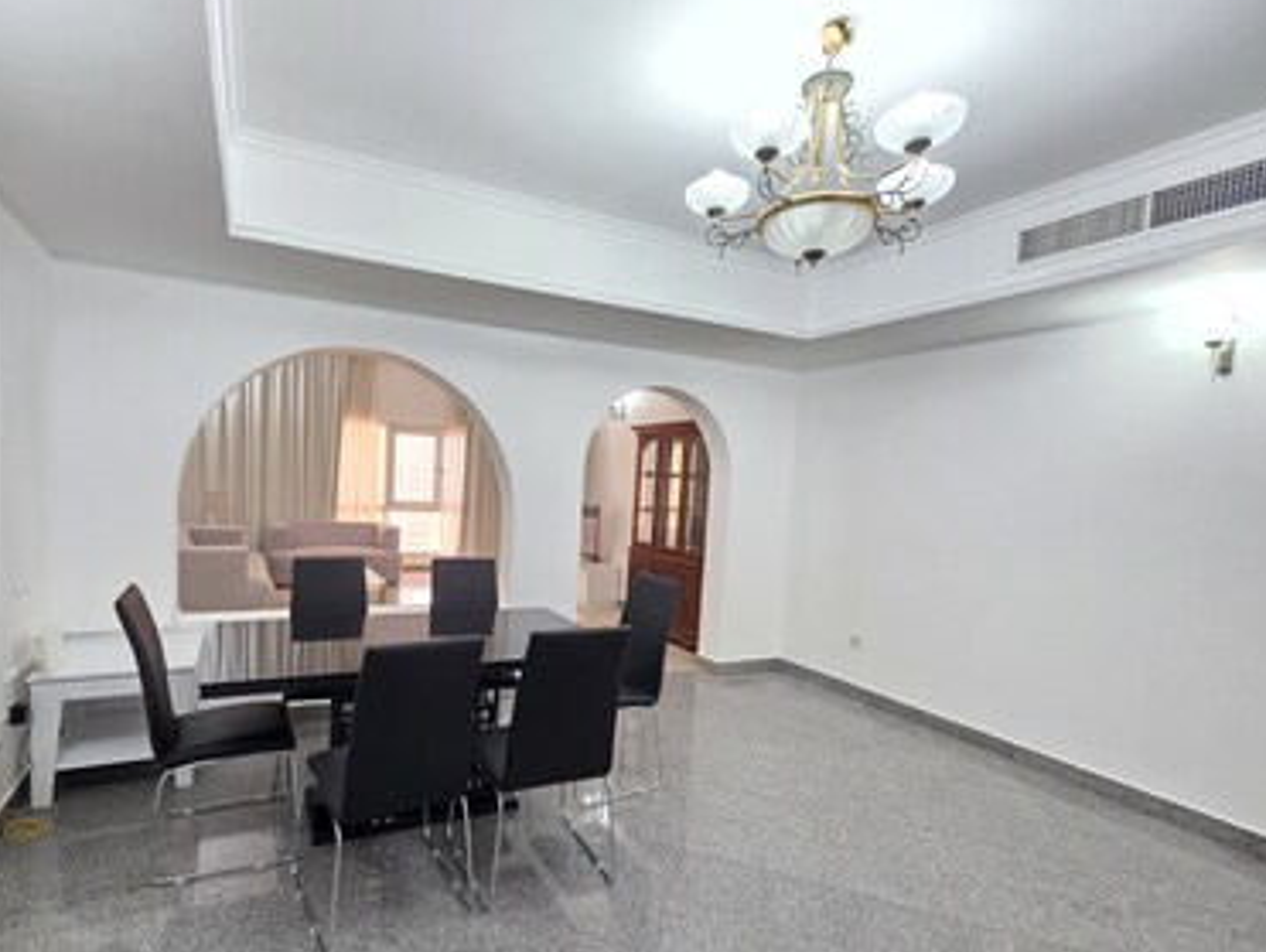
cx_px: 537
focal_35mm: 16
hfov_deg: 93.7
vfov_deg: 77.9
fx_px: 586
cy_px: 531
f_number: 1.9
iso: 250
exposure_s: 1/50
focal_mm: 2.2
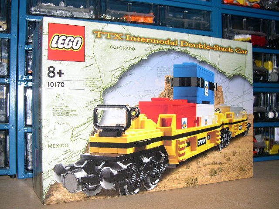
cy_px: 104
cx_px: 140
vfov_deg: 37.7
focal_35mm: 38
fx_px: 306
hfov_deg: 49.0
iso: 100
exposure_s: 1/60
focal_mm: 8
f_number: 2.8
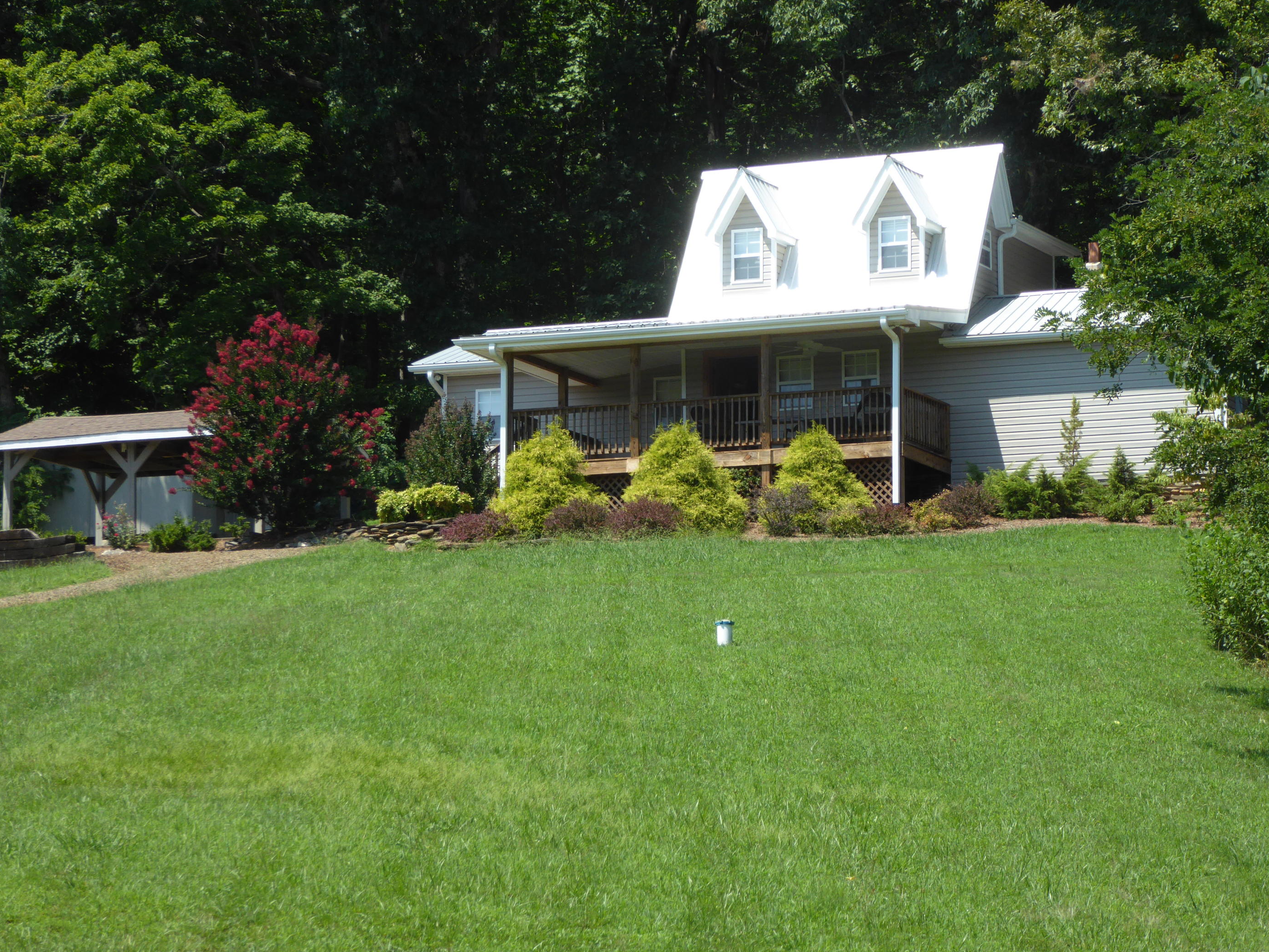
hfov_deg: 14.7
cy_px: 440
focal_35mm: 134
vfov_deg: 11.1
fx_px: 4912
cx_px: 633
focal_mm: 22.3
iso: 100
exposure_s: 1/320
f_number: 5.2
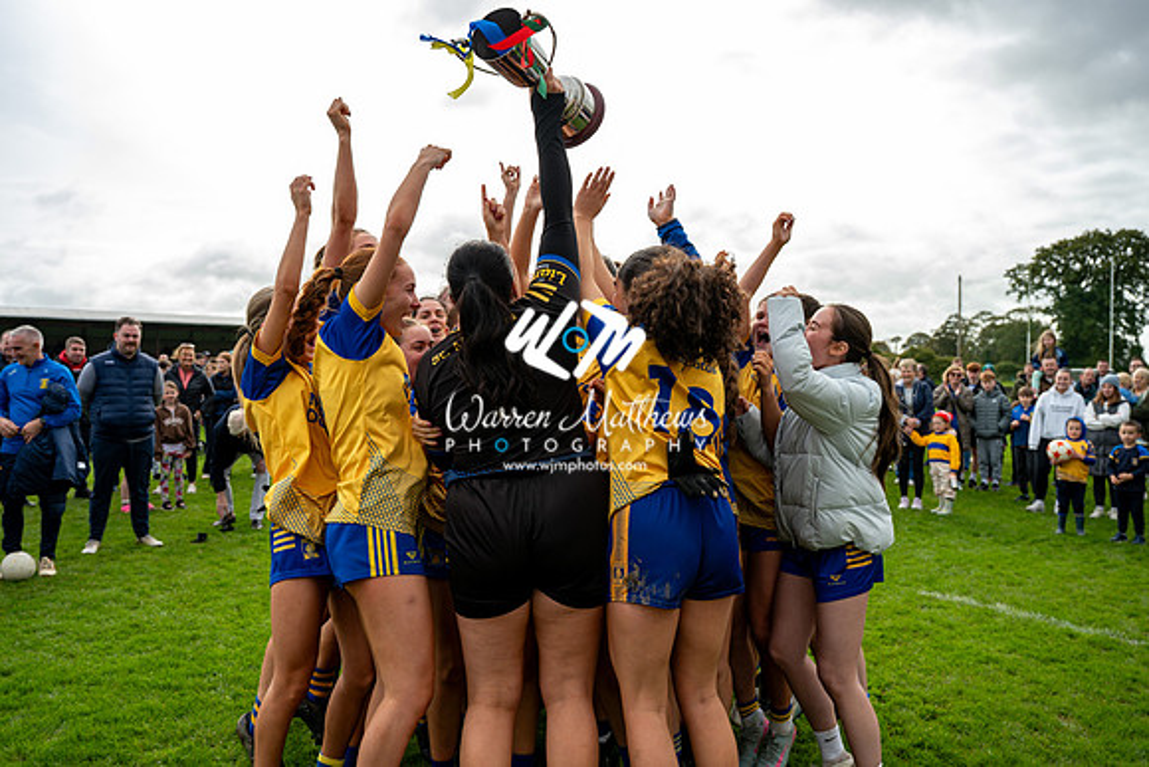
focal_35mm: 30
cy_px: 384
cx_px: 574
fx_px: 974
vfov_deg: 43.0
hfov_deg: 61.1
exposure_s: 1/250
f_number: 5
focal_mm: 30.5
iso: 100
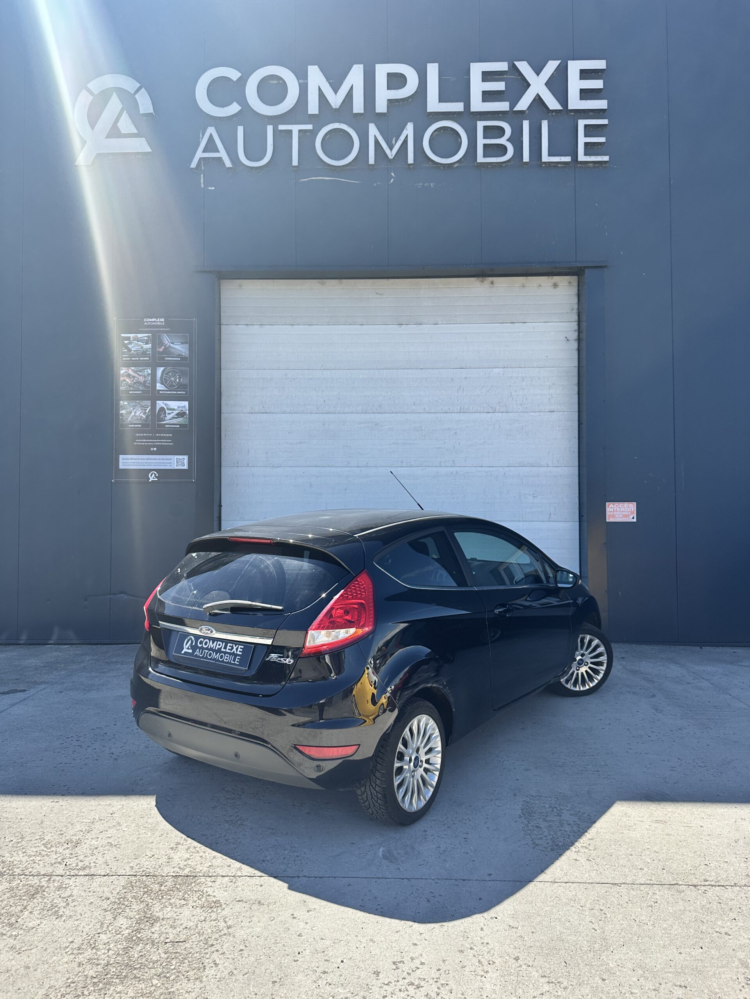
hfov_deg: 56.8
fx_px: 693
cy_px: 500
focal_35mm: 24
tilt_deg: +2.9
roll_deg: -0.1
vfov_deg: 71.6
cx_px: 375
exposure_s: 1/2070
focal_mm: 6.86
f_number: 1.78
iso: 80
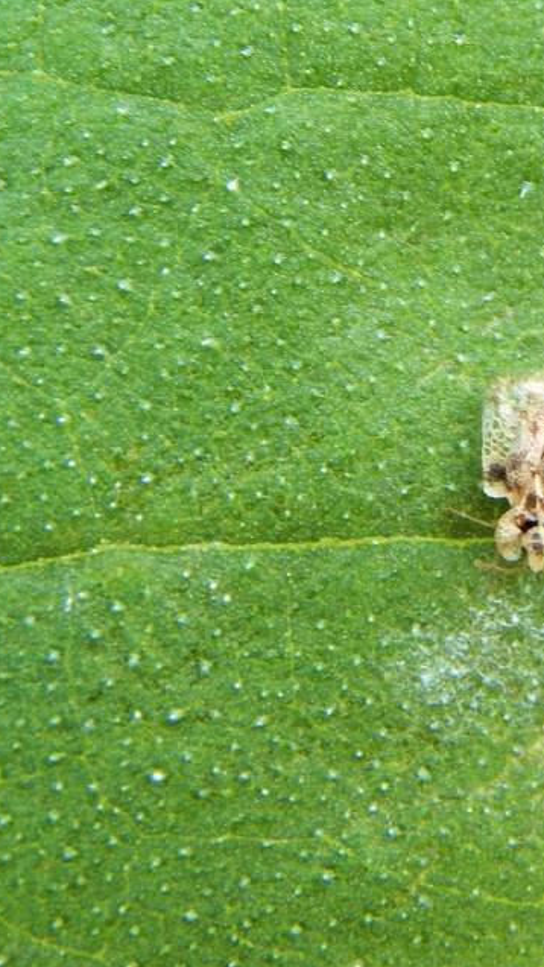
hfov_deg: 5.9
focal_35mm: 206
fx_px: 5280
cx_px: 485
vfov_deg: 10.5
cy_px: 484
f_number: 4.9
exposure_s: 1/30
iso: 220
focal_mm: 25.3
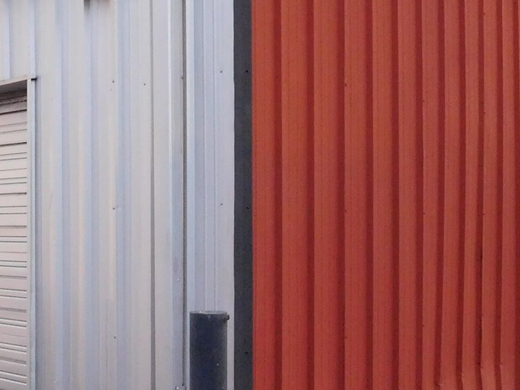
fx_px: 901
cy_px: 191
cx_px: 199
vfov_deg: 24.4
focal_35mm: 60
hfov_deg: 32.1
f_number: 3
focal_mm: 4
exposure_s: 1/8
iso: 640
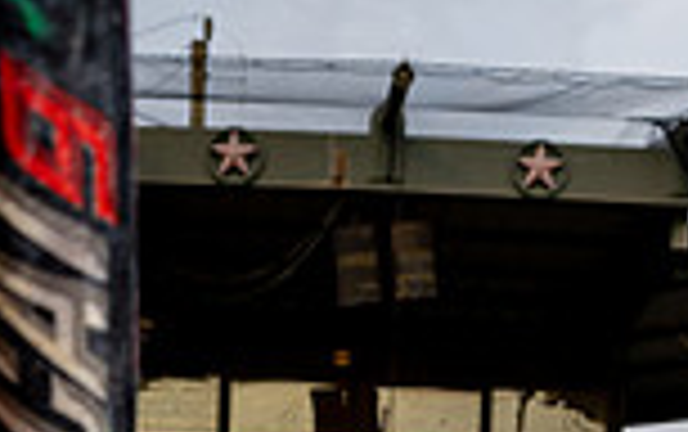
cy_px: 963
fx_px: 1971
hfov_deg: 19.8
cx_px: 310
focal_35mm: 105
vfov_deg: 11.0
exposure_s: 1/250
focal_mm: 35
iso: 250
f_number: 5.6
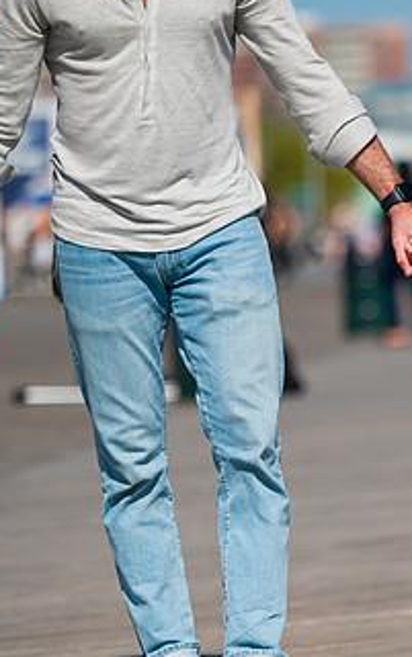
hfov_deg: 4.7
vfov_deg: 7.6
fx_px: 4952
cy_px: 334
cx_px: 545
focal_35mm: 276
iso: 200
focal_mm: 150
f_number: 3.2
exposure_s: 1/6400
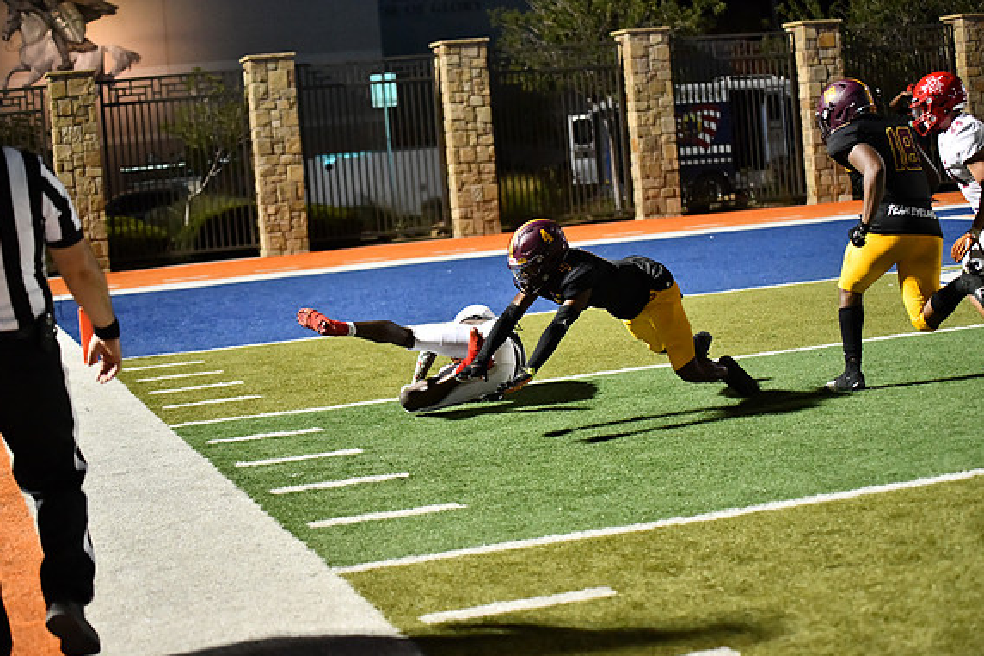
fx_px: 1940
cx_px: 487
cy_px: 331
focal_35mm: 71
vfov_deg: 19.2
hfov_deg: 28.5
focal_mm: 70
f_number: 2.8
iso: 9000
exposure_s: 1/1250
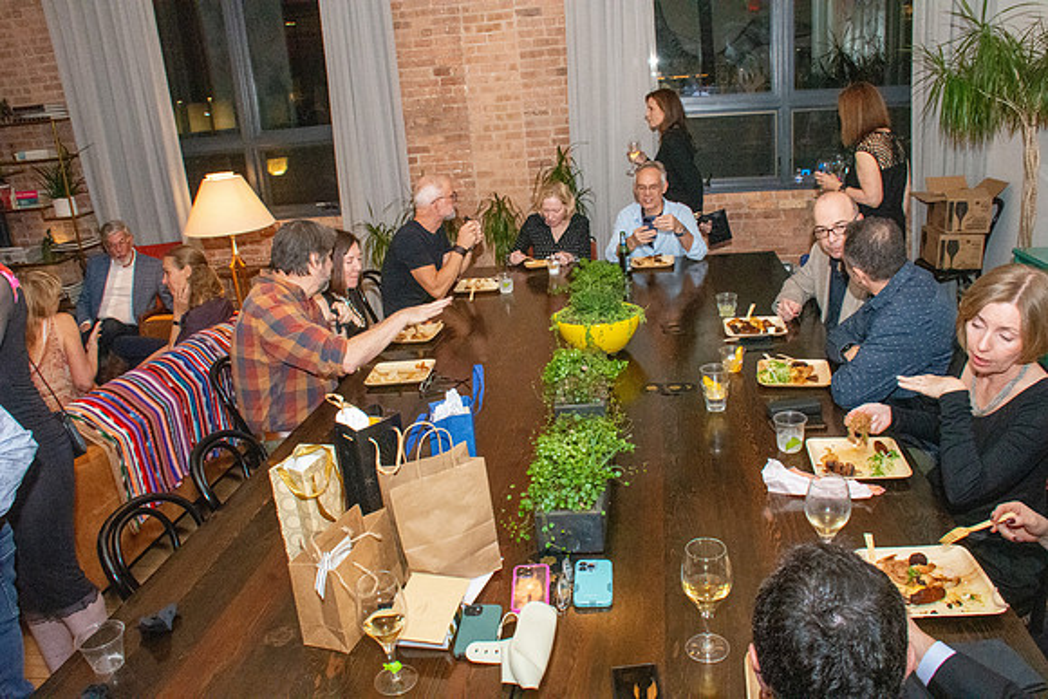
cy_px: 350
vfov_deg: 48.0
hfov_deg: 67.4
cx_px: 524
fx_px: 786
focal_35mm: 27
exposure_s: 1/125
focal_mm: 18
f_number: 11
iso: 5000
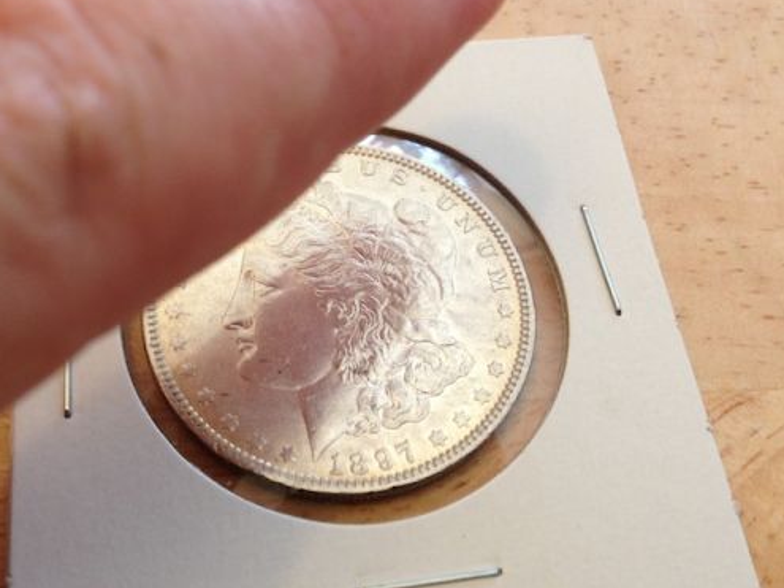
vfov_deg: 35.9
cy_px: 339
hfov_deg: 46.7
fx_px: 906
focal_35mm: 40
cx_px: 336
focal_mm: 4.13
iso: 100
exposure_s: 1/20
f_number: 2.4
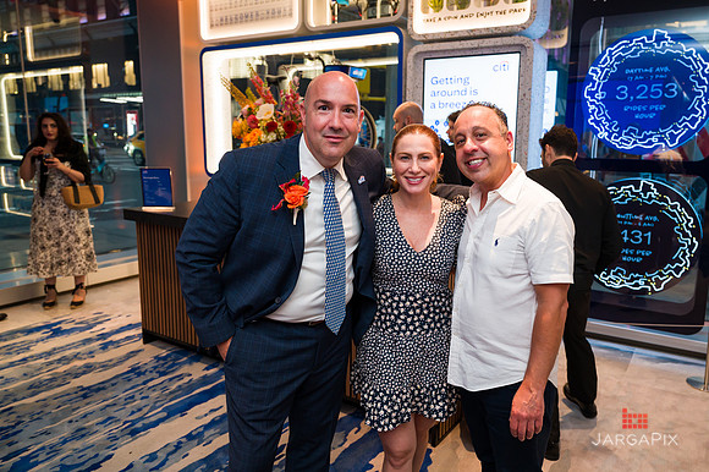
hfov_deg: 66.0
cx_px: 373
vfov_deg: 46.7
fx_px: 546
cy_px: 224
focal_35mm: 28
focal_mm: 26
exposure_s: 1/160
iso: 800
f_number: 3.2
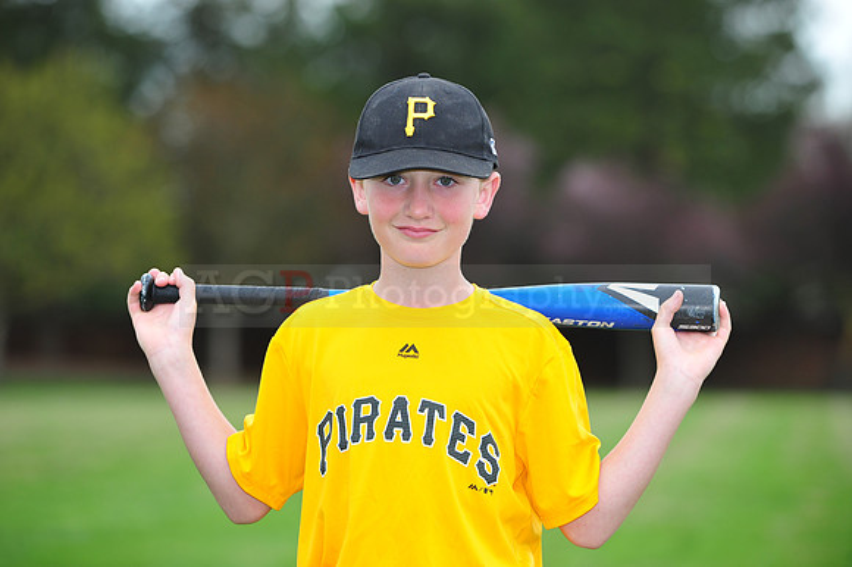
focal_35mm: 175
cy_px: 284
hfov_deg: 11.8
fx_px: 4139
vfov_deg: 7.8
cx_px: 426
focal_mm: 175
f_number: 5
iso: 400
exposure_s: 1/400
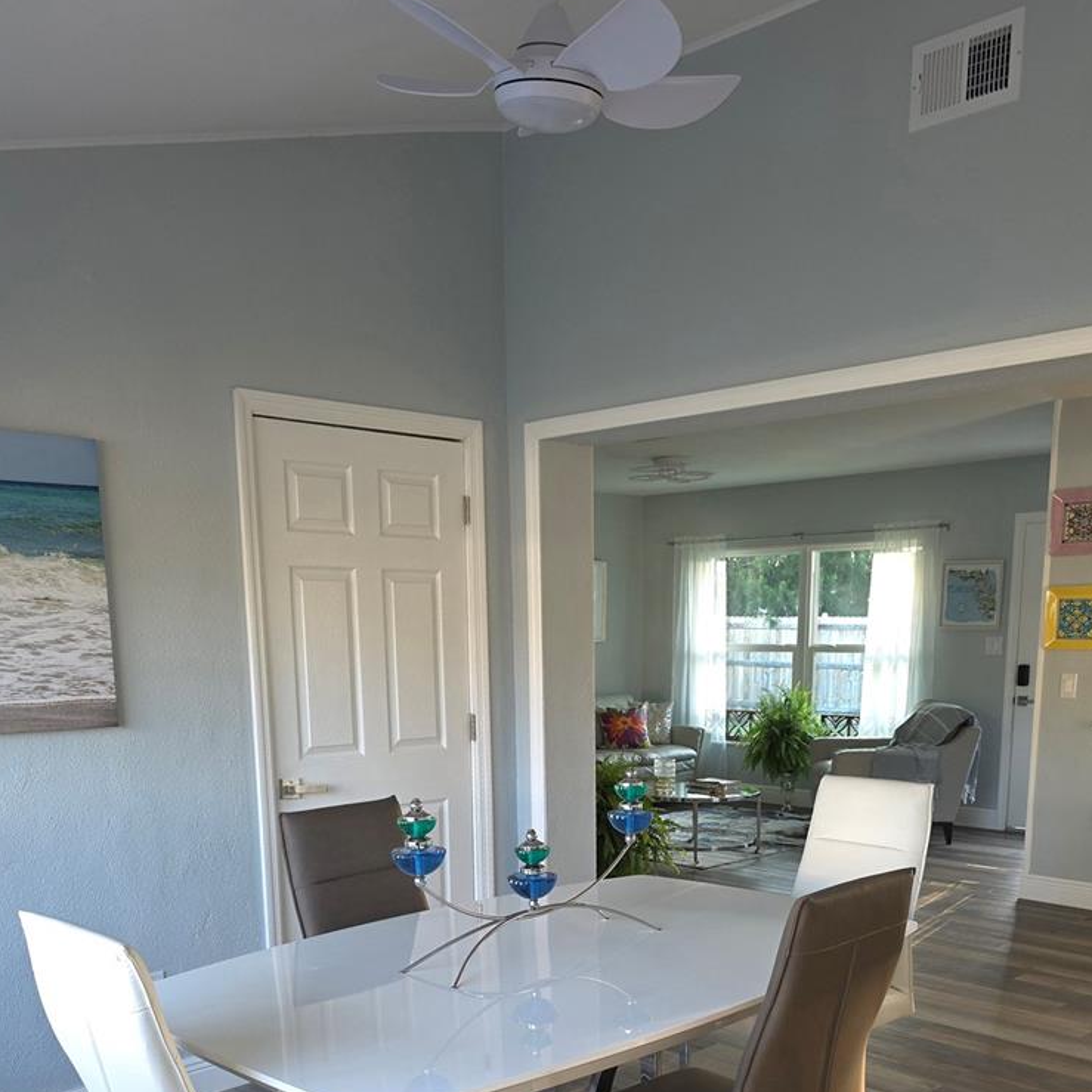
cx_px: 581
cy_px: 863
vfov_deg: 47.2
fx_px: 1178
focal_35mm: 33
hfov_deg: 49.7
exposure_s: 1/60.2
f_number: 1.7
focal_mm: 6.3
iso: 100
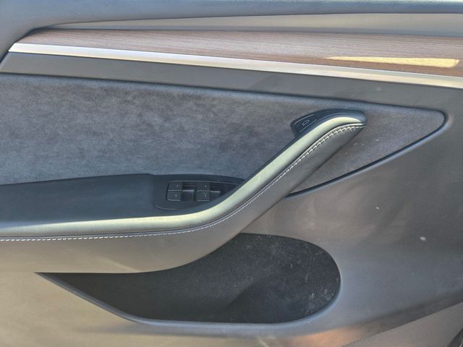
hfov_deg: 73.9
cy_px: 174
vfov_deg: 58.9
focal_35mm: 23
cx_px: 232
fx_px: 308
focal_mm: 5.4
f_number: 1.8
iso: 64
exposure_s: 1/180
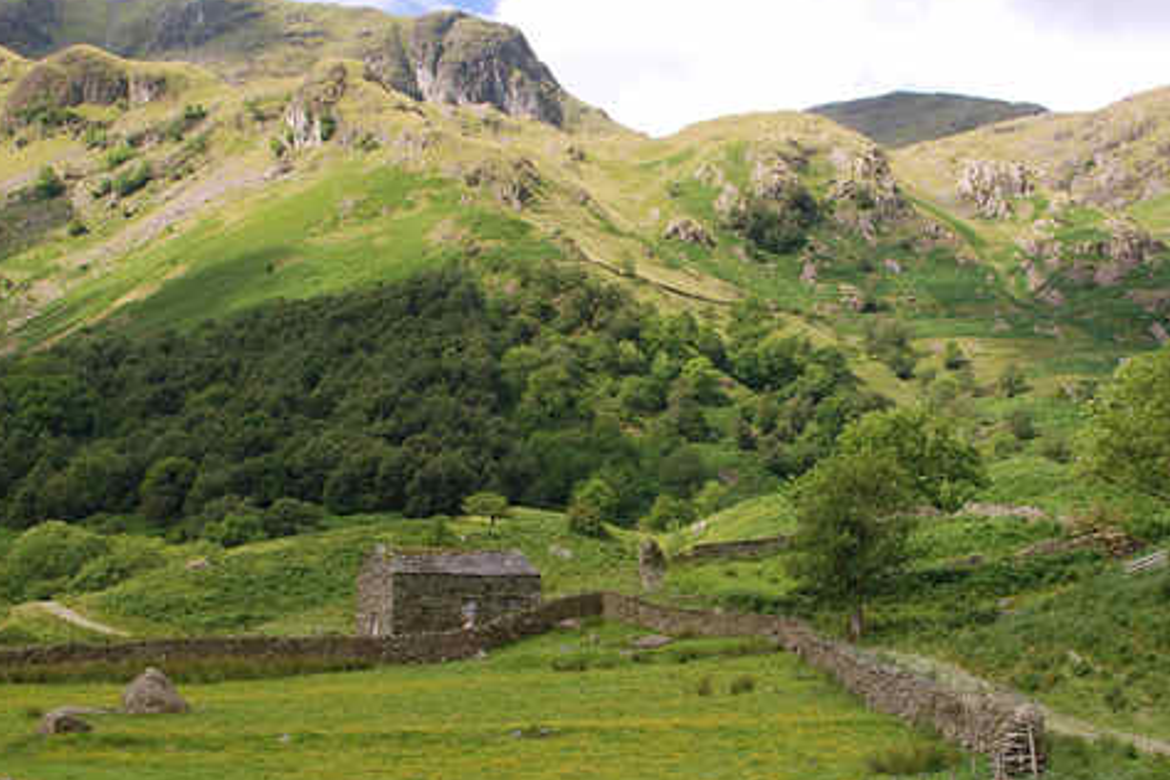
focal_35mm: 68
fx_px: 2201
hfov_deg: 29.7
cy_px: 491
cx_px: 721
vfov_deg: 20.1
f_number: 11
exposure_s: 1/10
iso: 100
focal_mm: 31
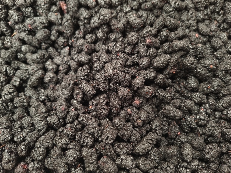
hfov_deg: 71.6
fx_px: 160
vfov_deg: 56.8
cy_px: 87
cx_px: 115
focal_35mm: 24
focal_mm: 5.6
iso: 1471
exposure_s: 1/33.3
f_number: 1.88
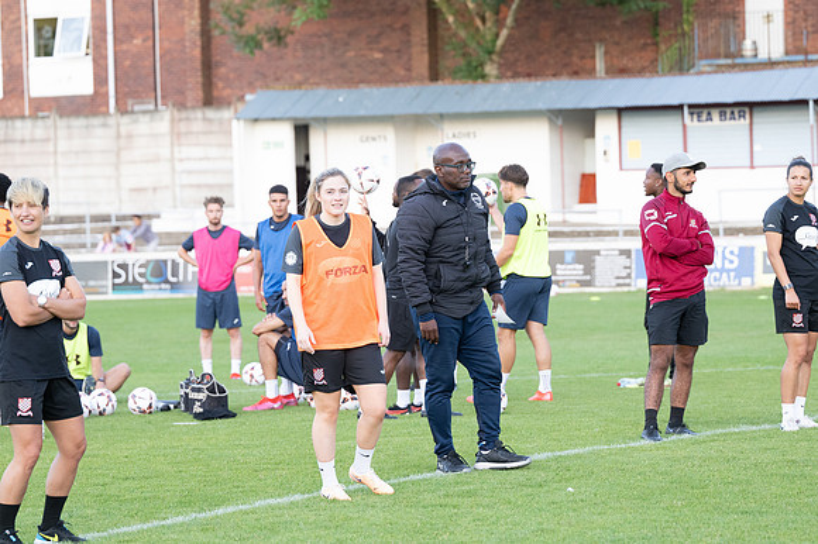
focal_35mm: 144
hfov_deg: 14.3
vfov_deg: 9.5
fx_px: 3270
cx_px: 409
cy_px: 272
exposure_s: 1/320
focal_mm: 96
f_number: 3.2
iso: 1000
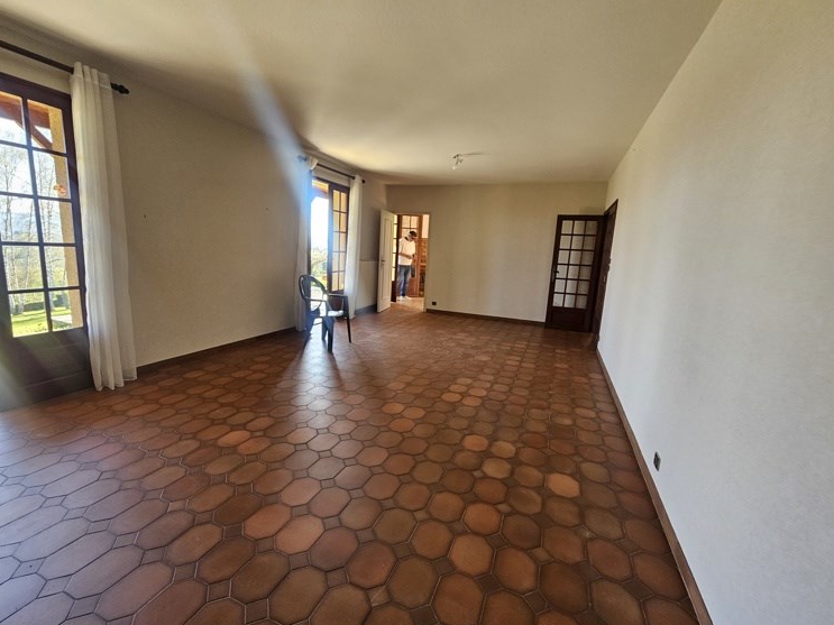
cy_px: 310
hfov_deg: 102.1
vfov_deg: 85.7
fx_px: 337
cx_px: 410
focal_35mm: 14
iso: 80
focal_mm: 2.2
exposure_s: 1/50
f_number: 2.2
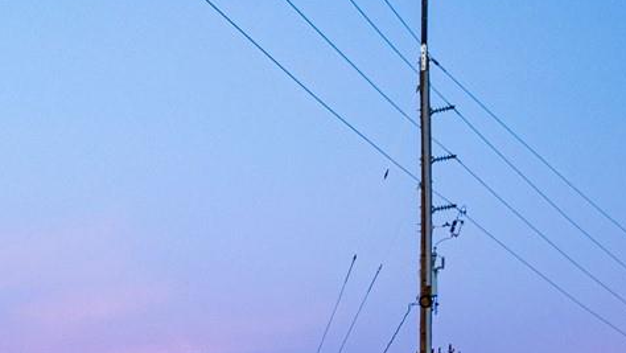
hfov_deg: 18.9
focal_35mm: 103
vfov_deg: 11.5
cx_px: -234
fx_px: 1710
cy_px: 461
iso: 250
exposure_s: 1/50
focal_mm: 14
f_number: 2.8
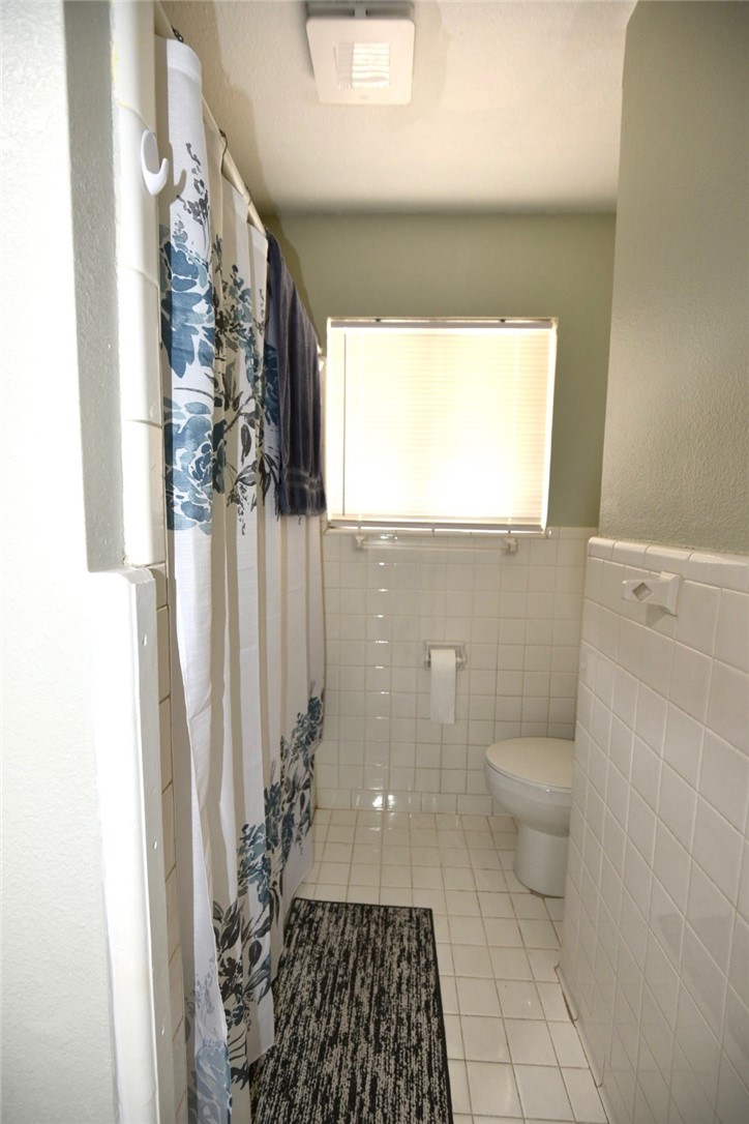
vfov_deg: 96.7
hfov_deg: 73.7
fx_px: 499
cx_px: 374
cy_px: 562
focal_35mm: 16
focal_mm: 16
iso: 320
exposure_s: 1/60
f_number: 4.5
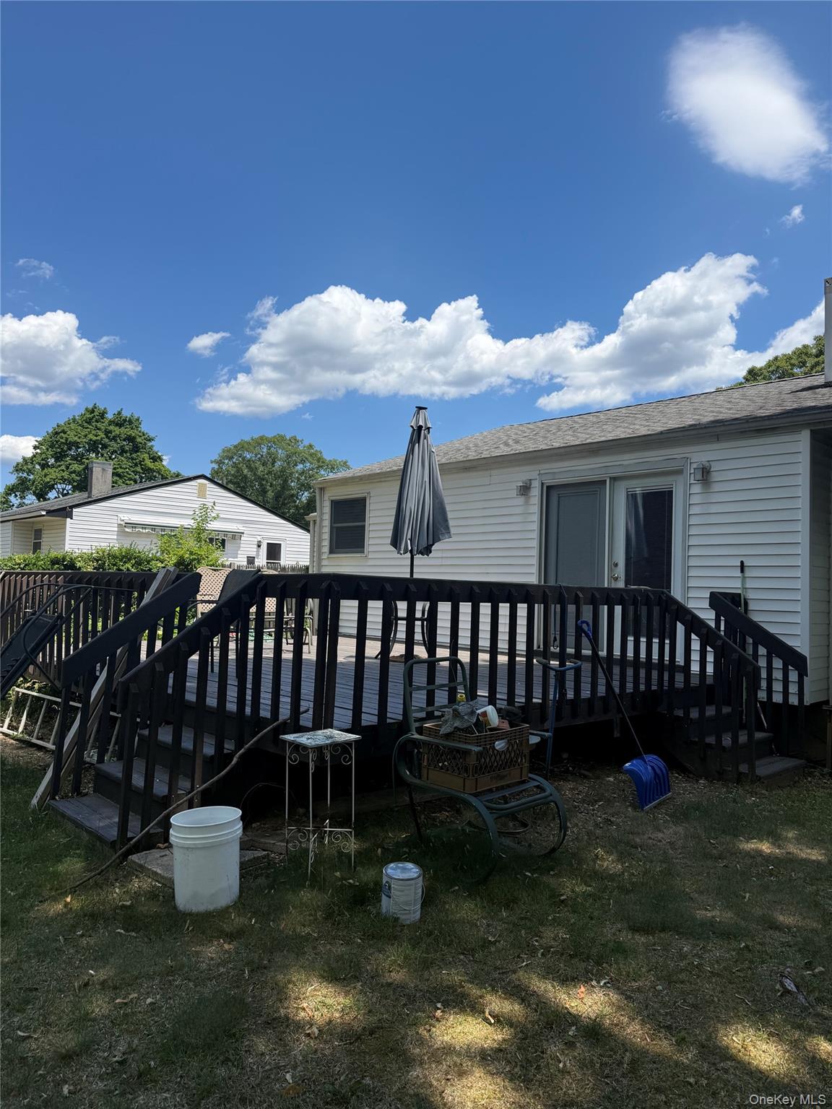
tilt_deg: +3.8
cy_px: 554
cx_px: 416
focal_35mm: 24
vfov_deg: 71.6
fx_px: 769
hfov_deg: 56.8
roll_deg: -2.5
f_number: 1.78
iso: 80
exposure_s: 1/3759
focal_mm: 6.76
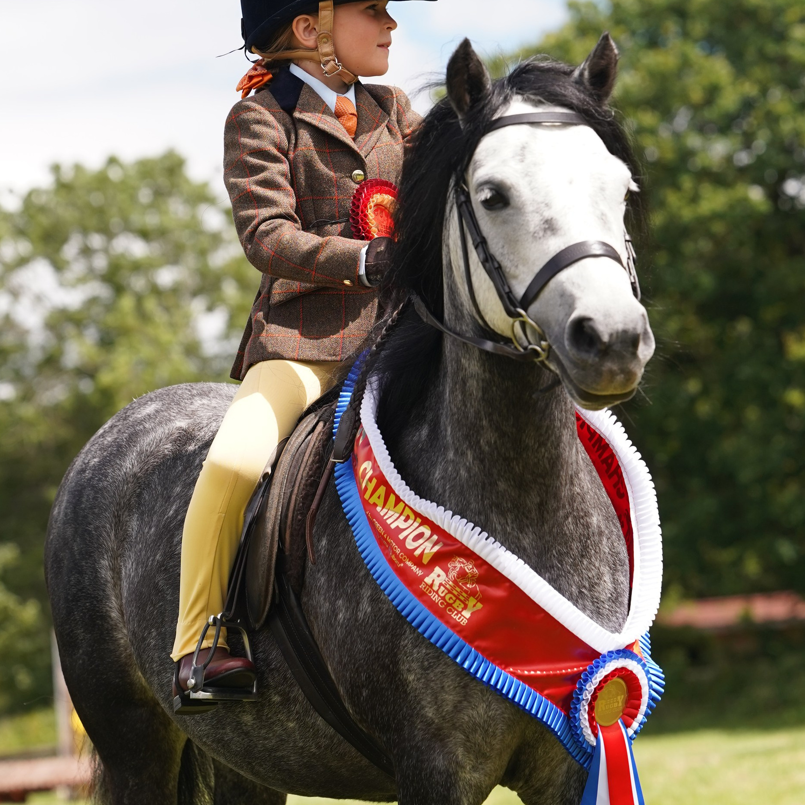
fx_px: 4183
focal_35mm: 159
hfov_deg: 11.0
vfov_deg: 11.0
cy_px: 426
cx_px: 340
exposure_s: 1/640
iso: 250
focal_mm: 85
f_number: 4
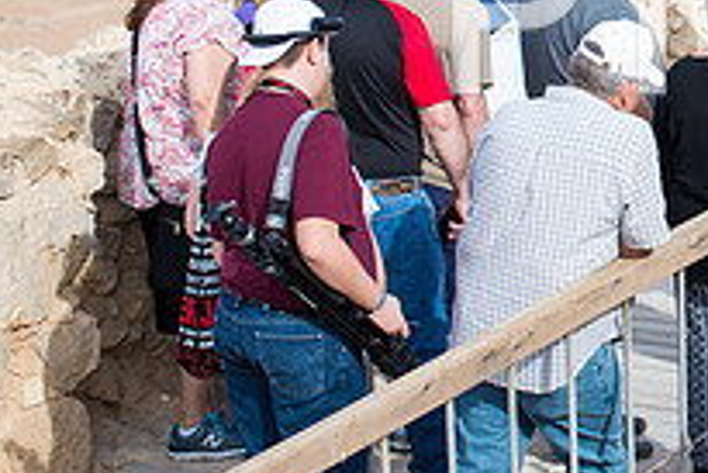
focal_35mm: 198
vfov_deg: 6.9
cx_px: 946
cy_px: -2
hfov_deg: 10.2
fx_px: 3897
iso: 200
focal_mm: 70
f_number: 2.8
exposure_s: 1/4000
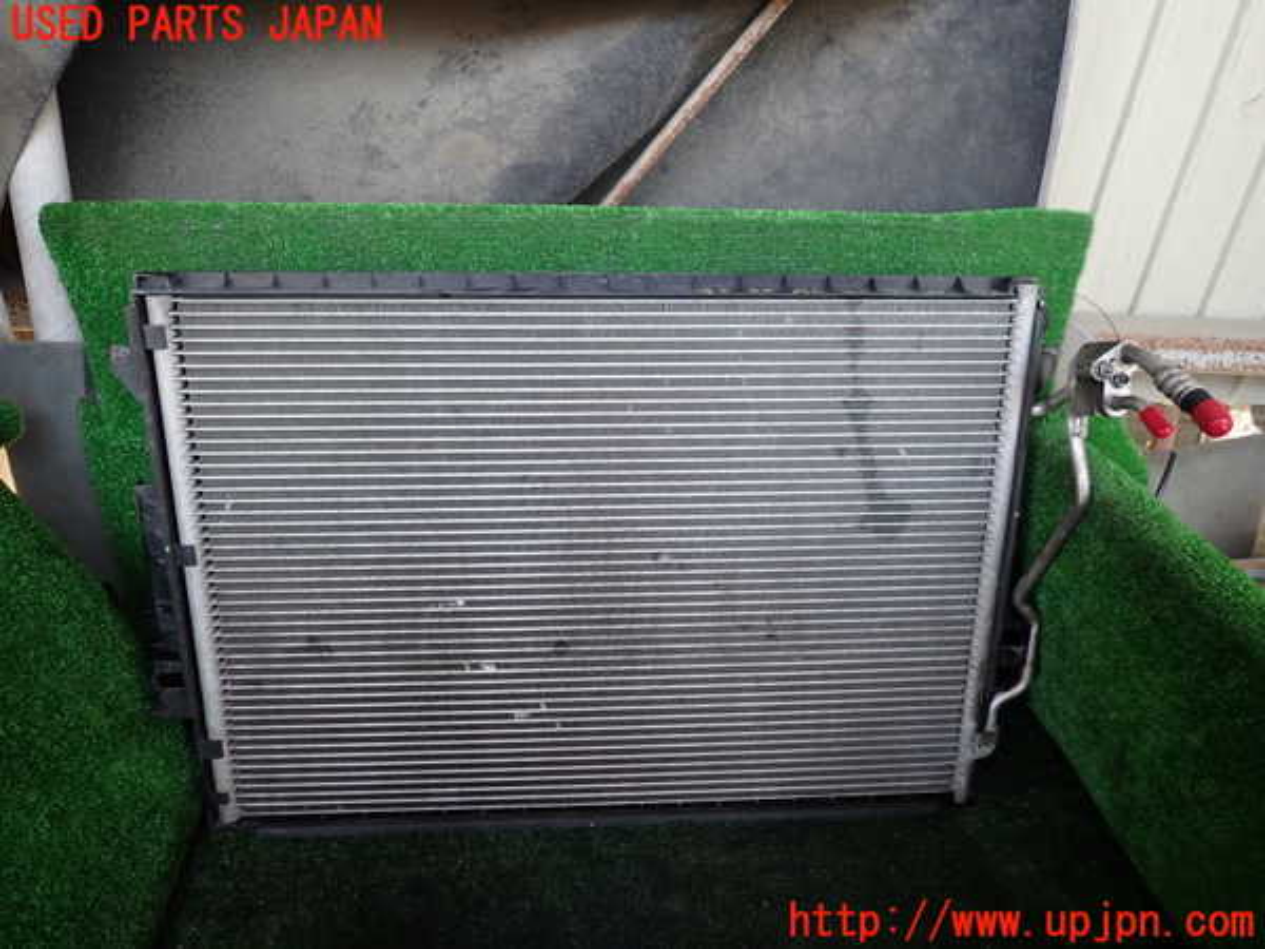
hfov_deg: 69.4
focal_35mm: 25
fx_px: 914
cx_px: 632
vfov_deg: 54.9
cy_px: 474
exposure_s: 1/60
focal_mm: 4.5
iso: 100
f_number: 2
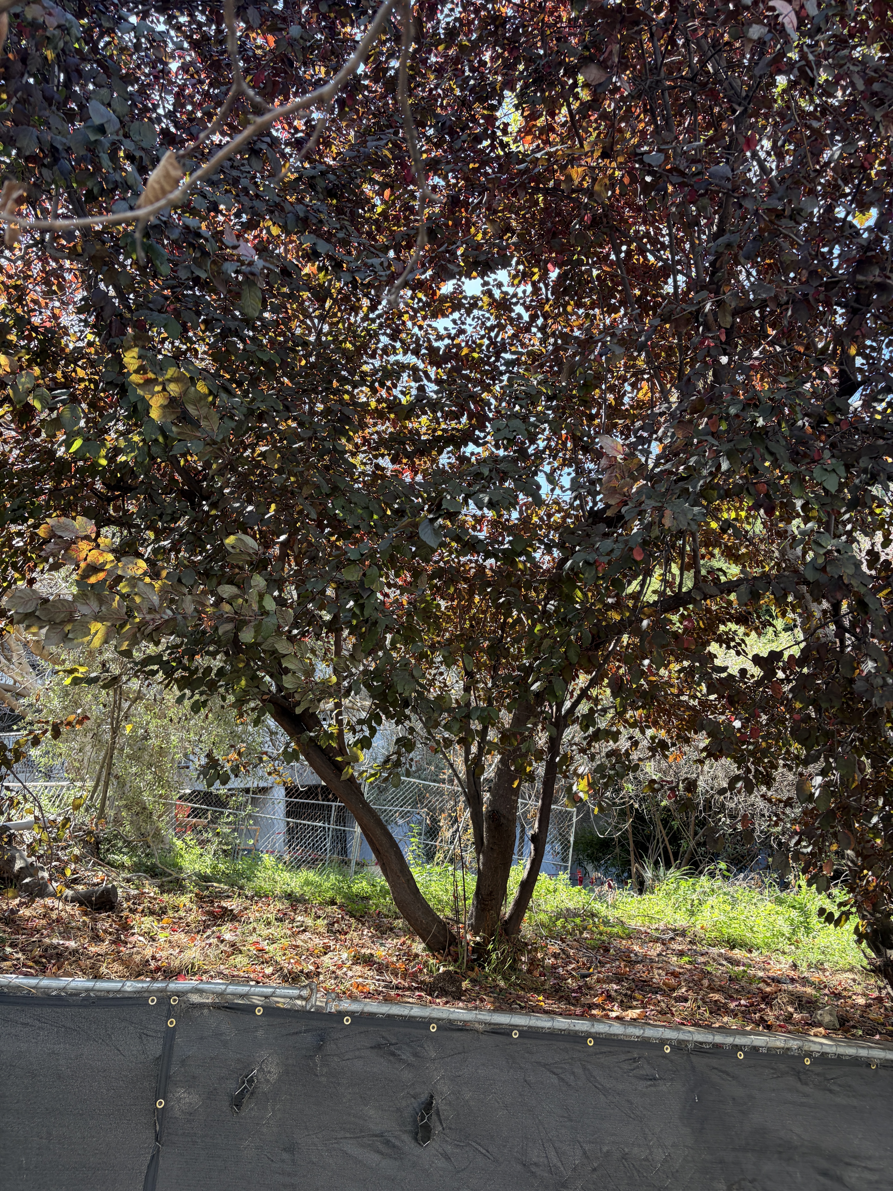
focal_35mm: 26
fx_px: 894
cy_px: 596
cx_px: 446
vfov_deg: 67.3
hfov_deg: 53.1
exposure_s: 1/176
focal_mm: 5.96
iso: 50
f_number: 1.6
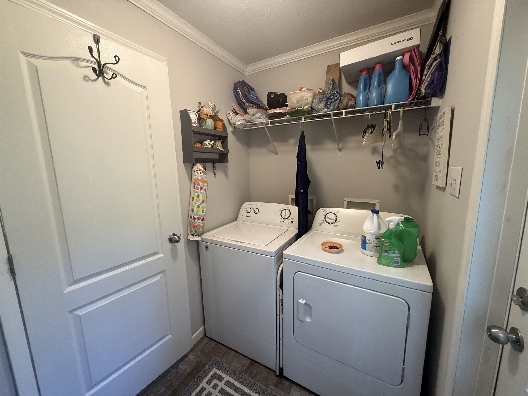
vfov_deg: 85.7
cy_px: 198
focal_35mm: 14
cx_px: 264
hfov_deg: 102.1
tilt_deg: -8.5
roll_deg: +1.2
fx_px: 214
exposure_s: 1/60
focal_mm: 2.22
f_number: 2.2
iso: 160
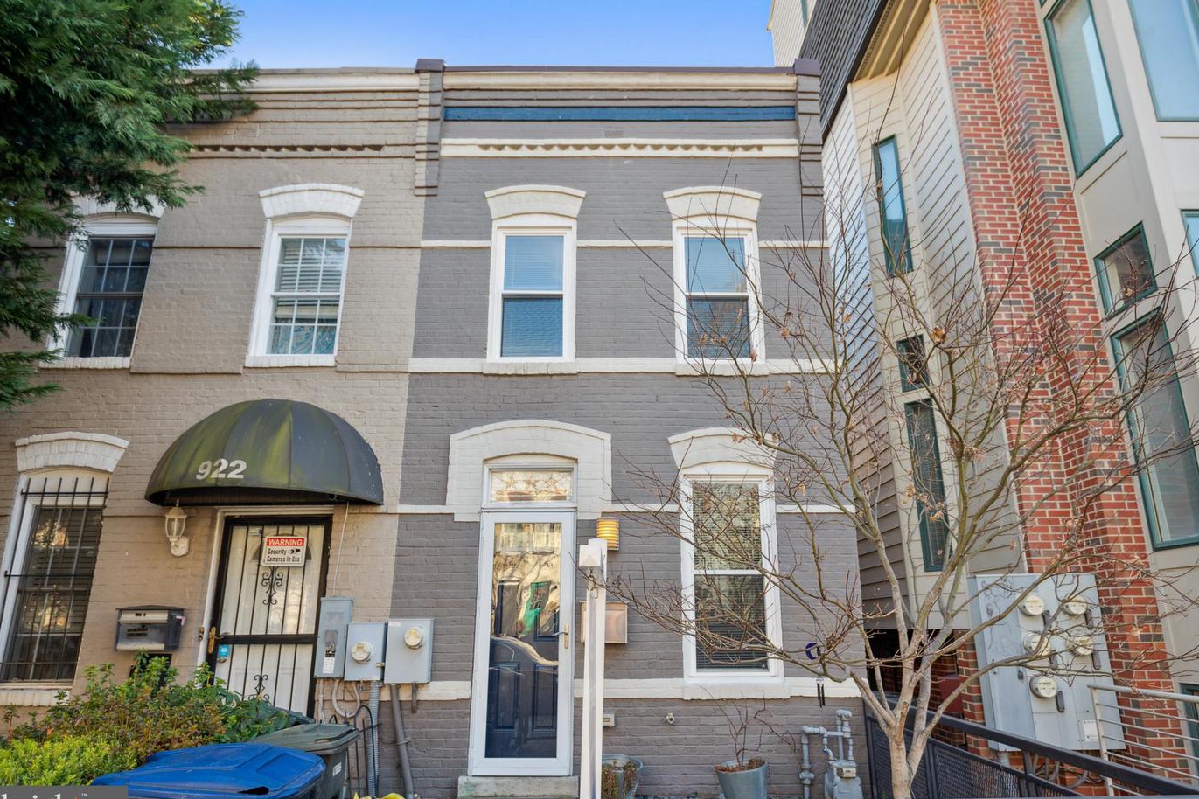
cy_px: 411
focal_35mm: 21
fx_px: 699
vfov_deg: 59.5
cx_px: 621
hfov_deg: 81.2
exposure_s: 1/125
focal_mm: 20
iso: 250
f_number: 7.1
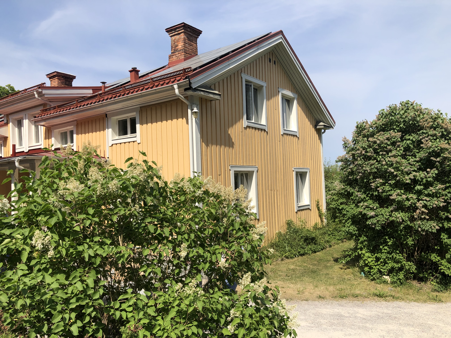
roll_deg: +1.8
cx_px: 226
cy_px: 169
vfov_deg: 49.7
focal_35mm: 28
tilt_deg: +1.6
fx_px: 365
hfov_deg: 63.4
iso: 20
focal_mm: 3.99
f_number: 1.8
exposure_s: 1/2088
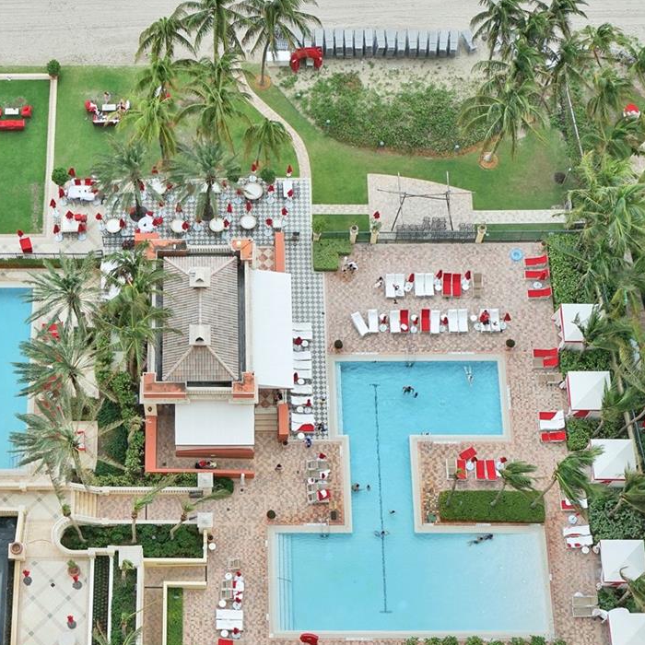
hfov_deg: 25.0
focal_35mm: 68
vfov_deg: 25.3
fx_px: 1433
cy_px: 367
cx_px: 152
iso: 250
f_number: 13
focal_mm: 35
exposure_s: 1/80
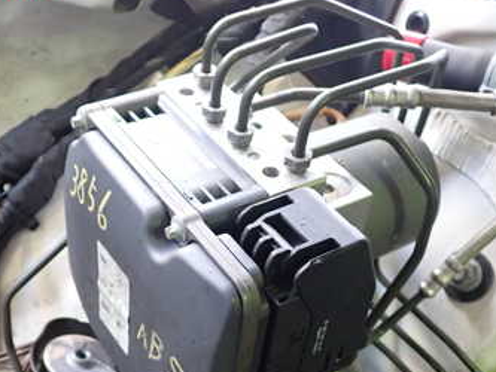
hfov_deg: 35.5
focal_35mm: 54
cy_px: 301
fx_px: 774
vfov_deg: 26.5
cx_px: 225
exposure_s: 1/30
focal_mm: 5.4
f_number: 2.3
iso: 320
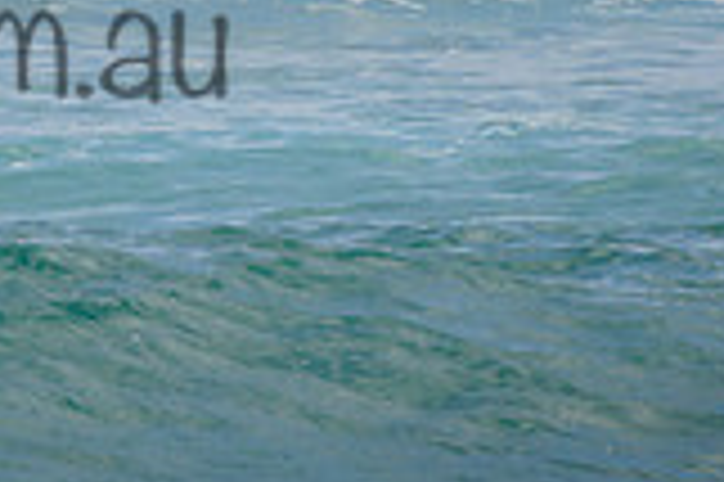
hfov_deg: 1.0
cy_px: -151
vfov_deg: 0.7
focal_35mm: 1981
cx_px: -147
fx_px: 39799
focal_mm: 400
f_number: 5.6
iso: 220
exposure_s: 1/2000
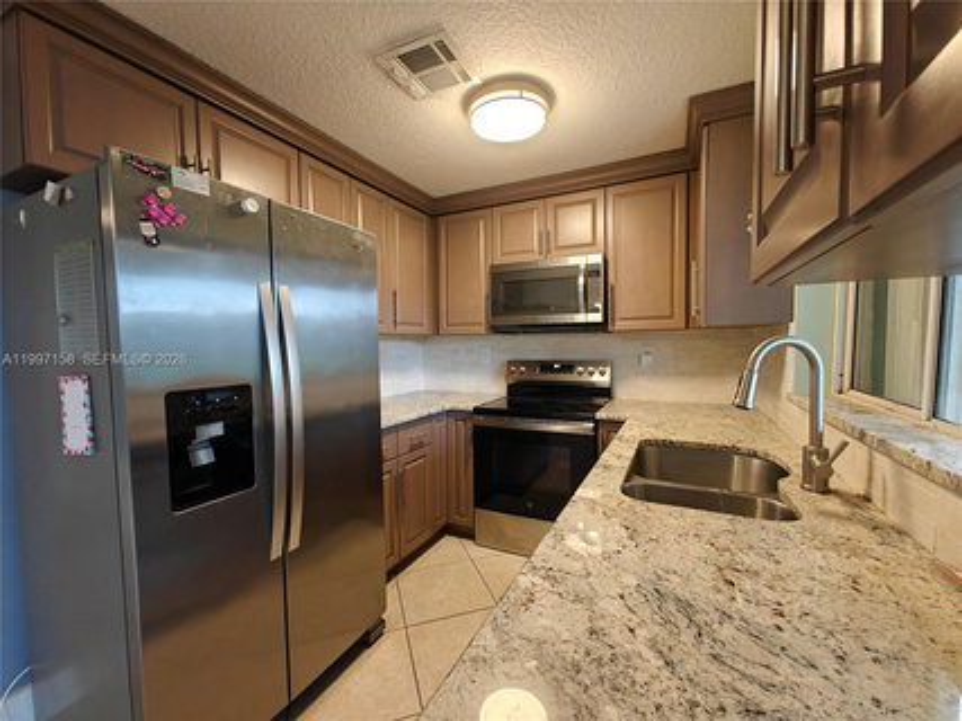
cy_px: 360
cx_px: 481
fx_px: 389
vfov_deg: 85.6
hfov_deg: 102.1
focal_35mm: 14
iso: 250
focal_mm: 2.62
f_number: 2.2
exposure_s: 1/25
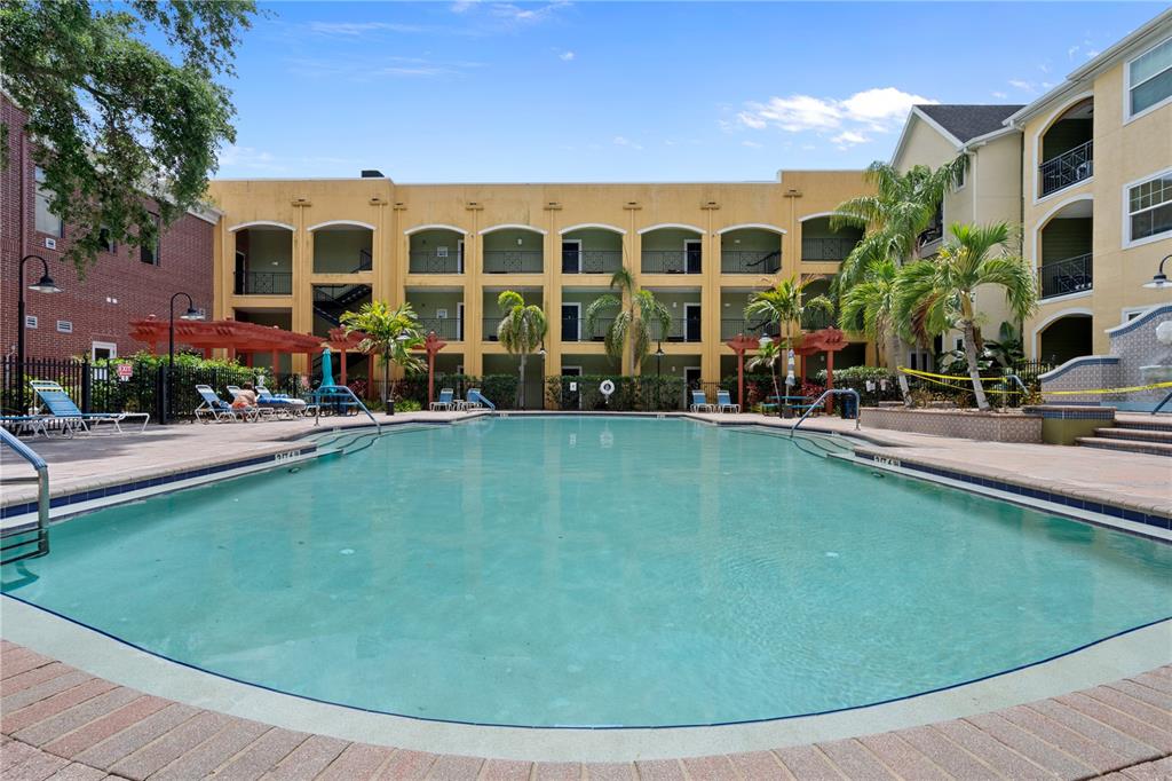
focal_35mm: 16
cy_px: 390
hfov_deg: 96.8
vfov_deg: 73.7
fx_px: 521
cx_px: 586
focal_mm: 16
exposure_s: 1/500
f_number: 9
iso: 320
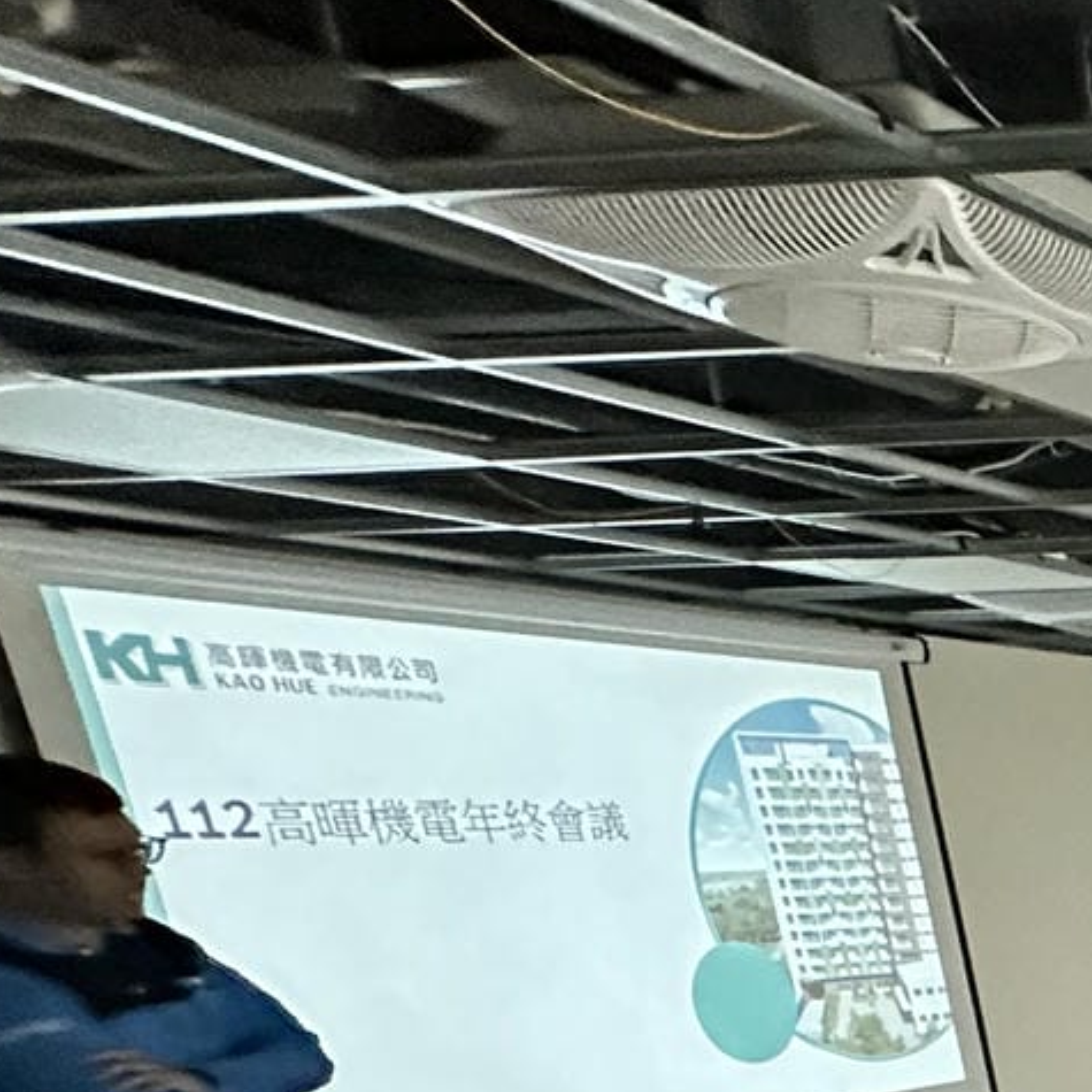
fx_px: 1785
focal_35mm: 50
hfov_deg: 19.4
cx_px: 2175
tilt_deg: -16.8
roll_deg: +1.1
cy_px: 1347
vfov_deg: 28.9
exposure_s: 1/60
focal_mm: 2.22
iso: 800
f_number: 2.2
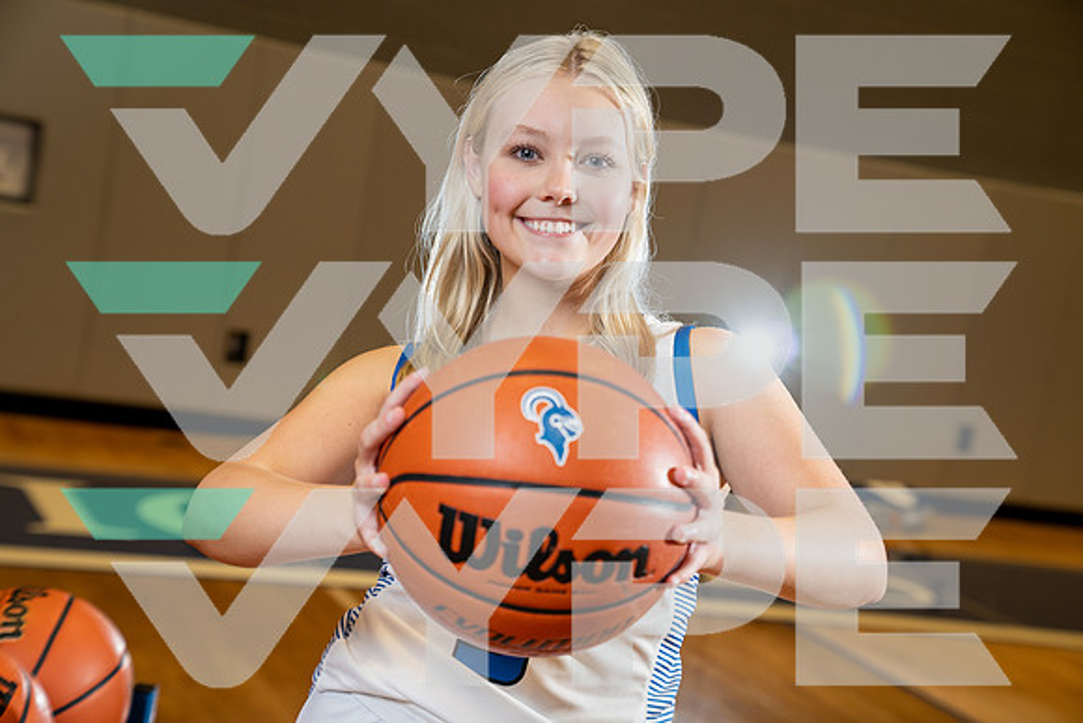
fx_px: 1866
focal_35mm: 62
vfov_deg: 21.9
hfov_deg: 32.4
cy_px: 362
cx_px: 542
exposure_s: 1/125
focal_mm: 62
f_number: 4
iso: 400
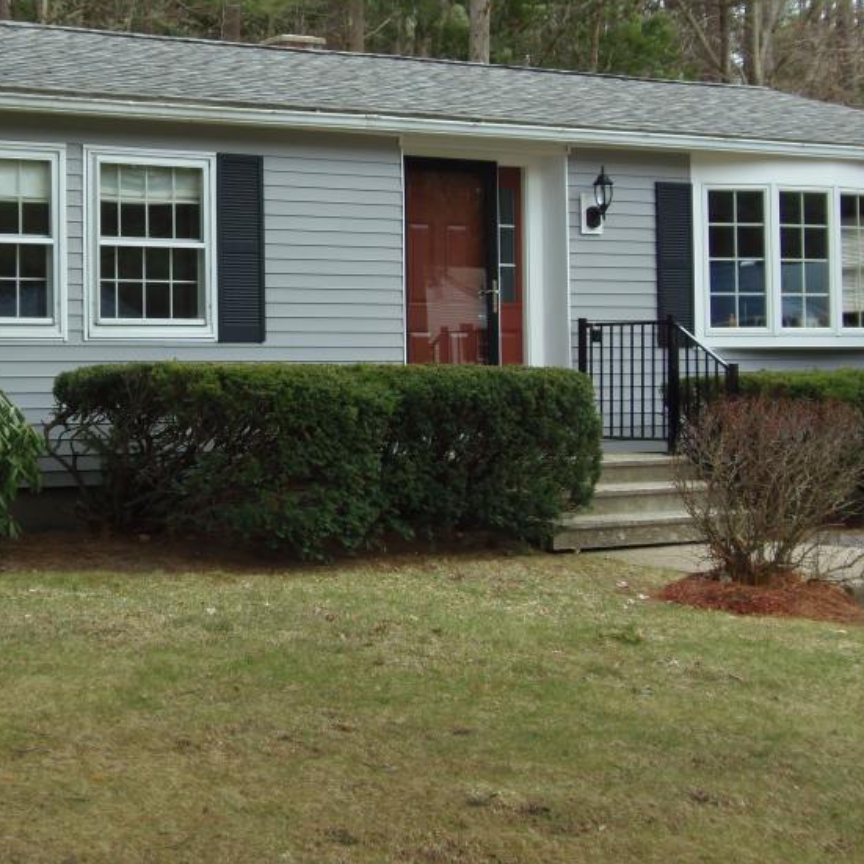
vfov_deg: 25.0
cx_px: 328
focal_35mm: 69
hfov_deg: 24.9
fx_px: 1948
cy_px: 389
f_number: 3.6
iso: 64
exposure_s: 1/100
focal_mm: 7.8
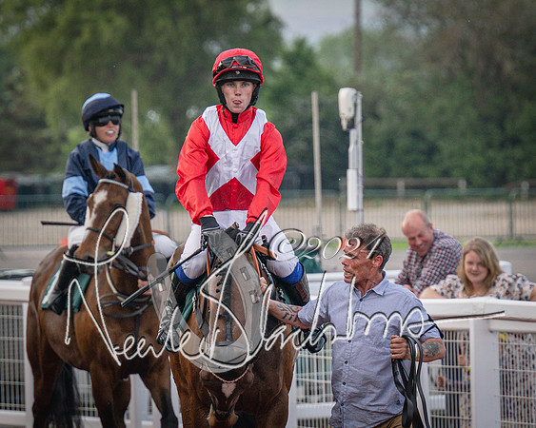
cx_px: 396
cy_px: 250
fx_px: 7712
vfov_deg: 3.2
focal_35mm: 486
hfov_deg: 4.0
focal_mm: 170
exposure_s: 1/1000
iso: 400
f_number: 4
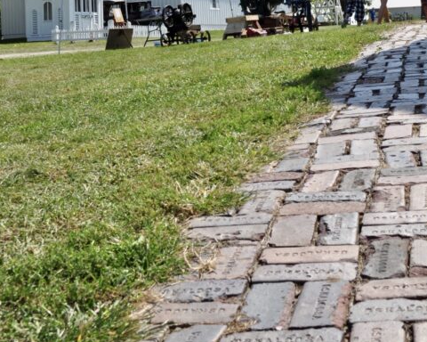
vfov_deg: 24.8
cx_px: 245
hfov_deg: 31.4
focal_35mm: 60
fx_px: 758
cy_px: 54
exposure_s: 1/200
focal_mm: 20
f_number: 10
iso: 200
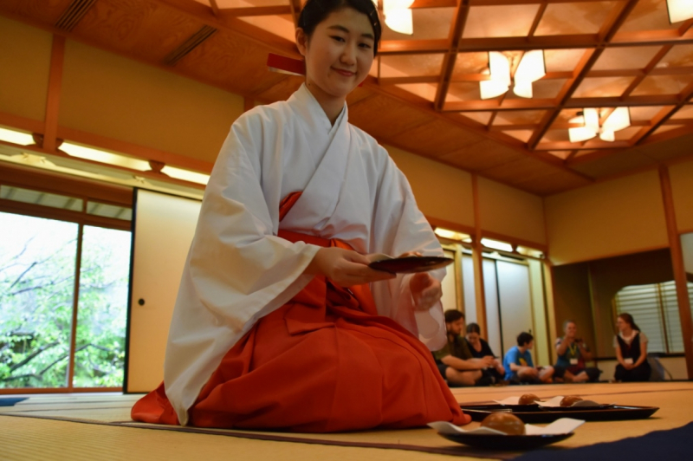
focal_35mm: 32
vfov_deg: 41.6
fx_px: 606
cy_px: 230
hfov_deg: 59.5
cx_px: 346
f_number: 4
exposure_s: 1/60
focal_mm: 21
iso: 560
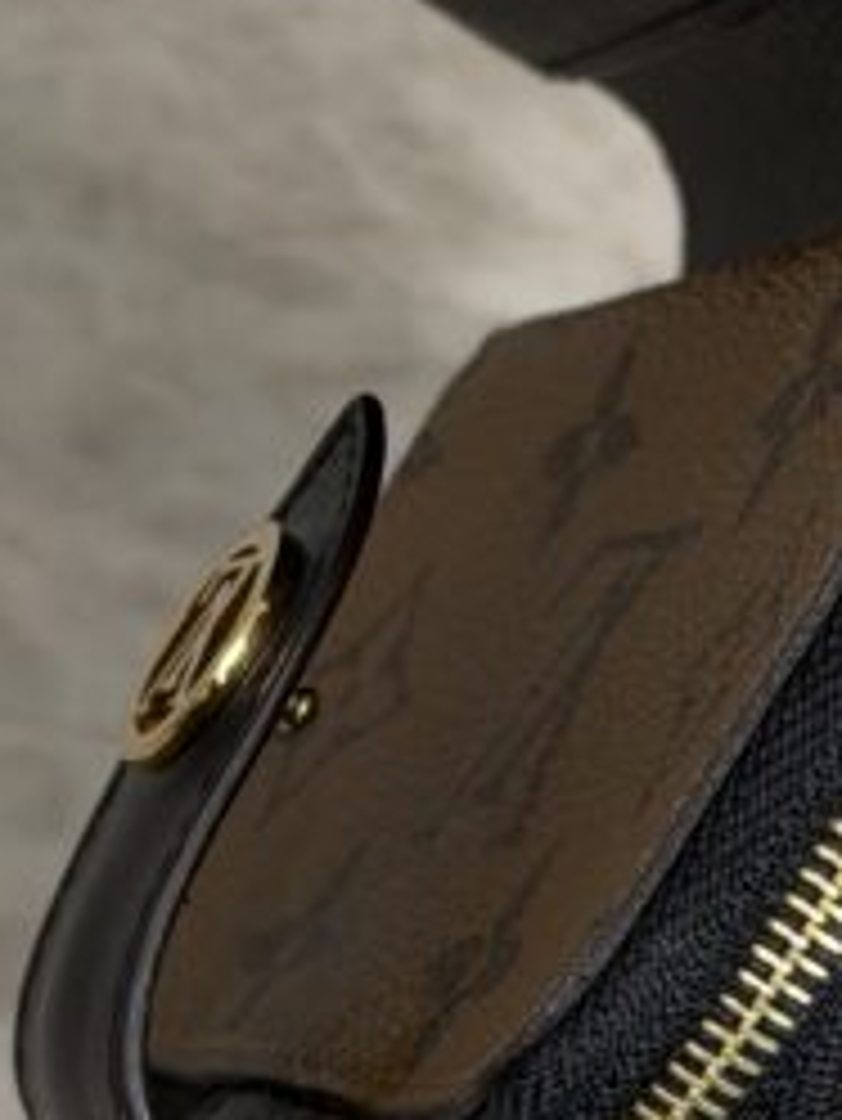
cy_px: 364
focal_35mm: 154
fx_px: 4990
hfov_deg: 9.6
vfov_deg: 12.8
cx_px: 468
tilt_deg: -50.0
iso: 50
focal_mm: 6.76
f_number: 1.78
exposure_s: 1/60
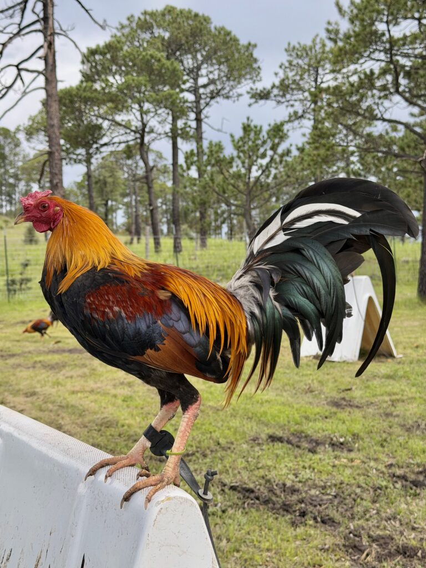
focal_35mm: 48
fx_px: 788
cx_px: 213
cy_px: 284
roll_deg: +0.2
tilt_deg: -0.2
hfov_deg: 30.3
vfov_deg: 39.7
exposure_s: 1/819
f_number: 1.78
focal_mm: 6.76
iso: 80
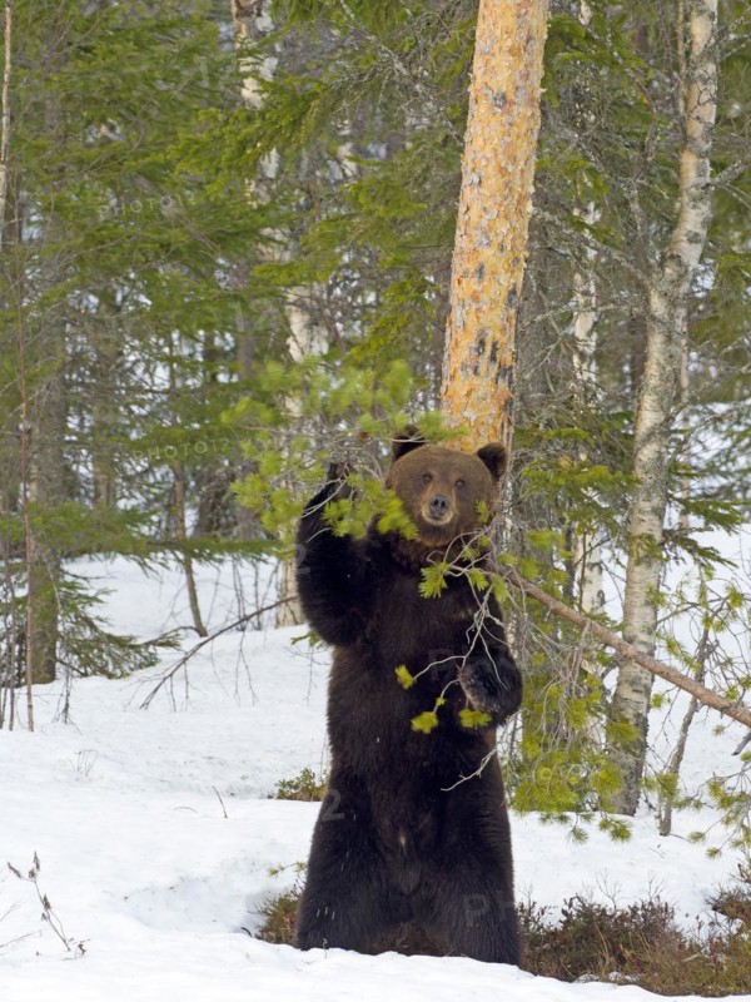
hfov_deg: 1.8
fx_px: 24328
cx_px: 376
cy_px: 501
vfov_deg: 2.4
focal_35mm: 841
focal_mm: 420
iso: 2000
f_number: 5.6
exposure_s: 1/160
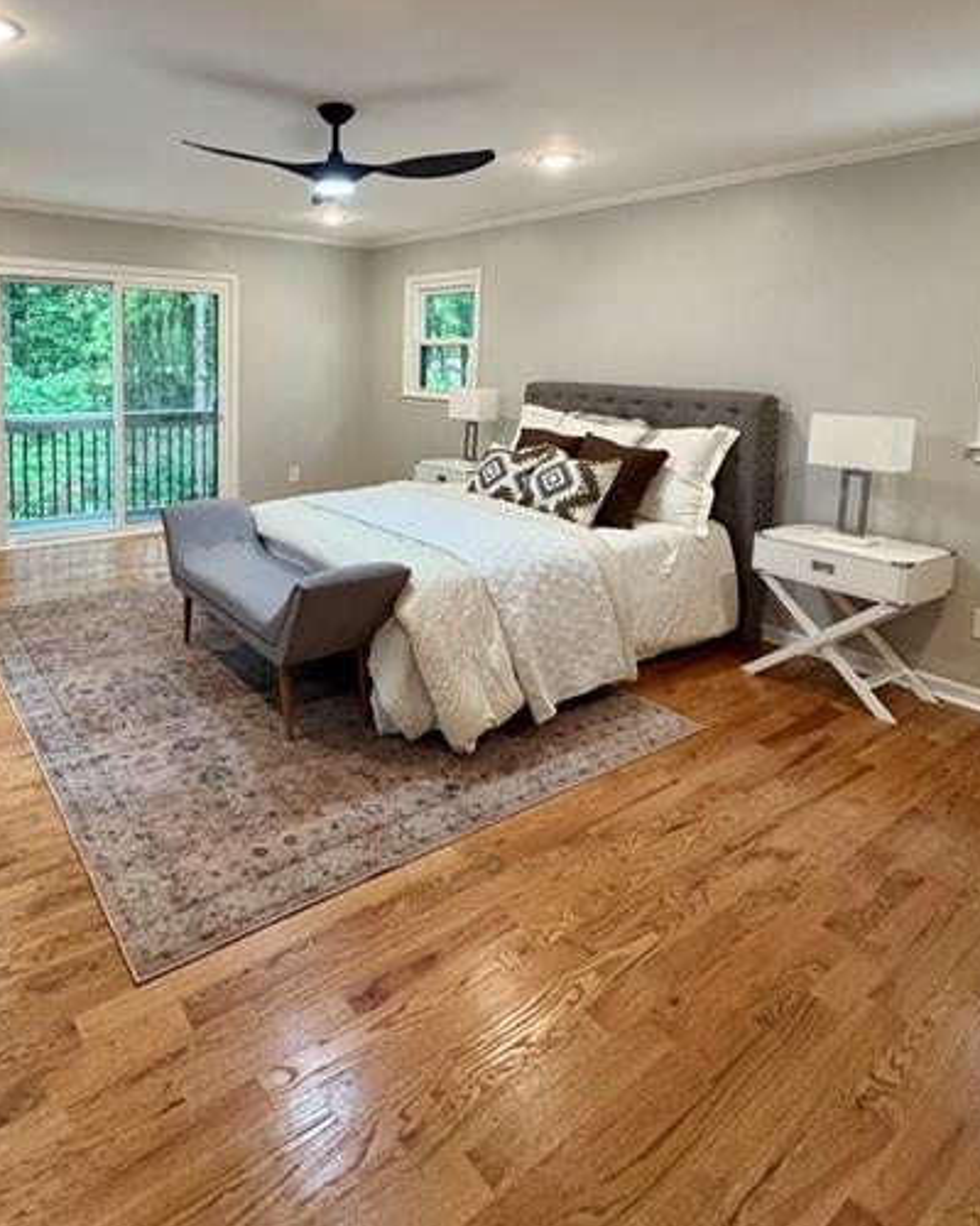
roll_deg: -1.3
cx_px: 343
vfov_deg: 75.9
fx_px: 761
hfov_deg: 64.2
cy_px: 441
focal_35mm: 21
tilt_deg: -5.8
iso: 320
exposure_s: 1/120
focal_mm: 2.22
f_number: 2.2
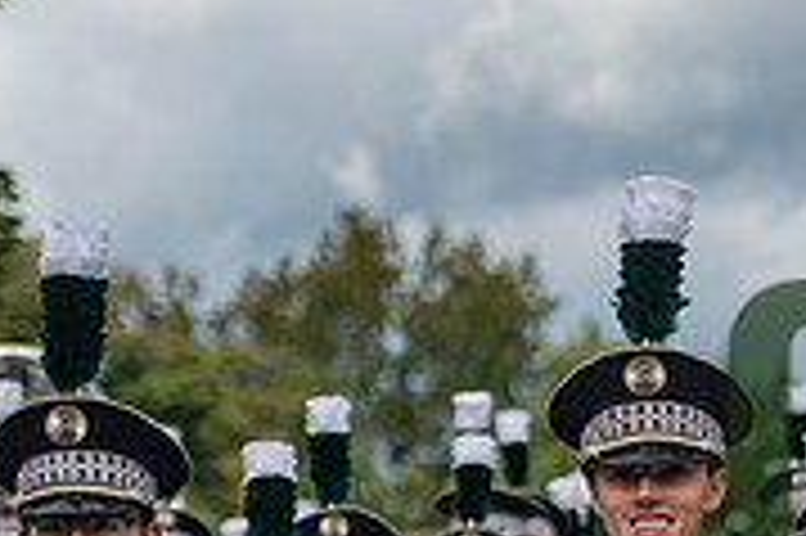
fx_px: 6531
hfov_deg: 7.0
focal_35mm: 292
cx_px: 1067
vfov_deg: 4.7
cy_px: 491
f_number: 2.8
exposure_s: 1/8000
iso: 400
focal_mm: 90
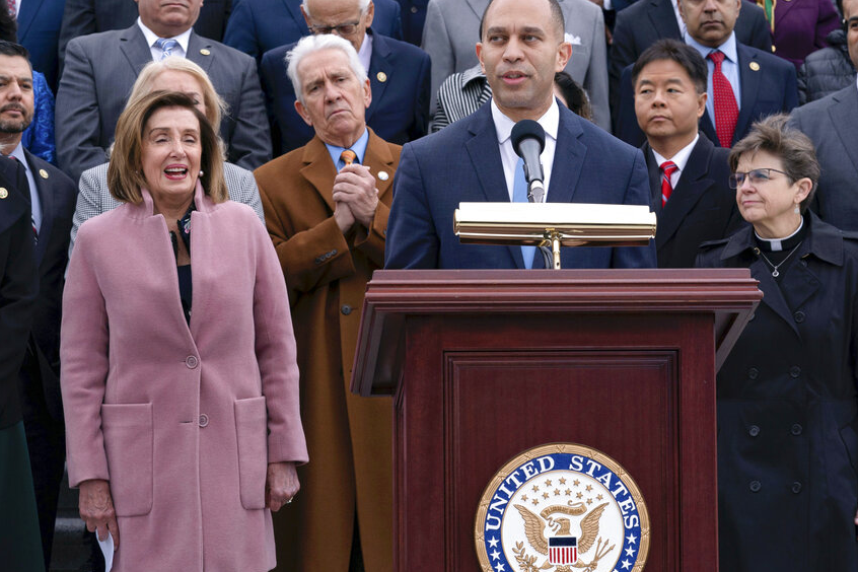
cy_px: 272
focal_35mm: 109
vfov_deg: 12.6
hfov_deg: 18.8
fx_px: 2598
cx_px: 388
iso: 500
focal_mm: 90
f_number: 7.1
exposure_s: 1/400
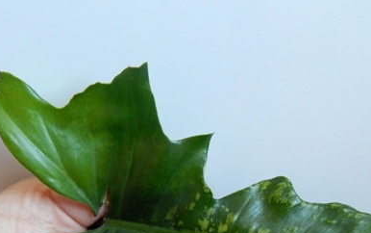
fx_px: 486
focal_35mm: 48
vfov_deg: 25.3
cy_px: 244
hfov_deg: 41.5
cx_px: 232
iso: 400
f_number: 3.1
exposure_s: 1/40
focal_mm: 4.5
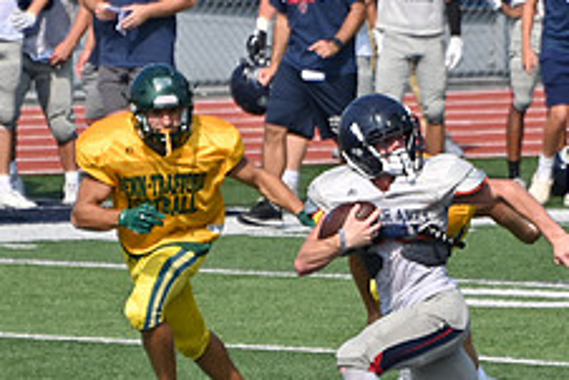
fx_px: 18282
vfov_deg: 1.2
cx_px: 413
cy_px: 308
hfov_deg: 1.8
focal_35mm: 1156
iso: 100
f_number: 5.6
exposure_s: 1/800
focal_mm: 300
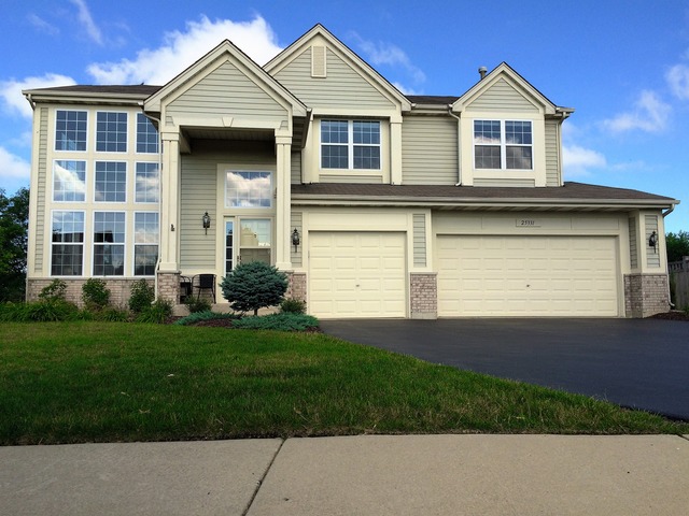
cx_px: 344
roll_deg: +0.5
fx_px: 577
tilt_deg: +3.1
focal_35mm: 29
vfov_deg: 48.2
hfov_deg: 61.7
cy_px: 258
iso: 32
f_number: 2.2
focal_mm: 4.15
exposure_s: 1/1520
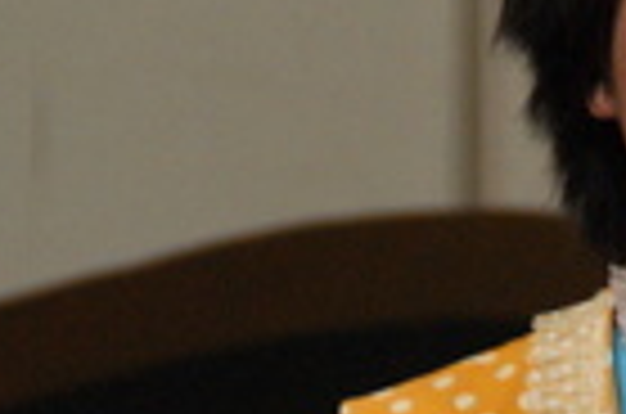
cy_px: 565
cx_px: 631
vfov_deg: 1.1
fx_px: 22502
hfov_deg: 1.6
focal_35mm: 1297
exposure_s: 1/60
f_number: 8
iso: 800
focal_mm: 200
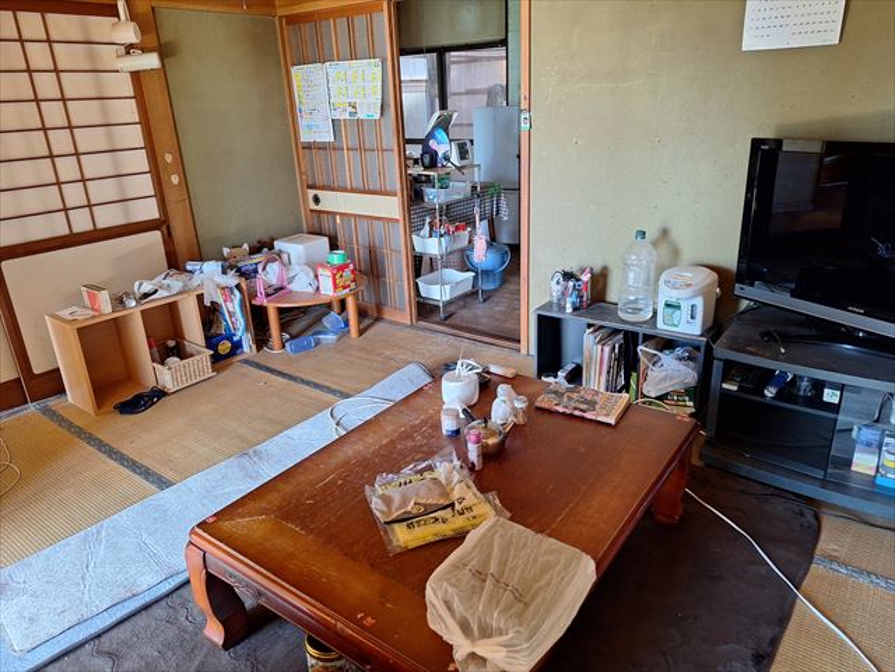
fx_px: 595
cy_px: 336
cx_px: 448
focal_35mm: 23
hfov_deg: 73.9
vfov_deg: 58.9
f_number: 1.8
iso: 200
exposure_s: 1/50
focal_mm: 5.54
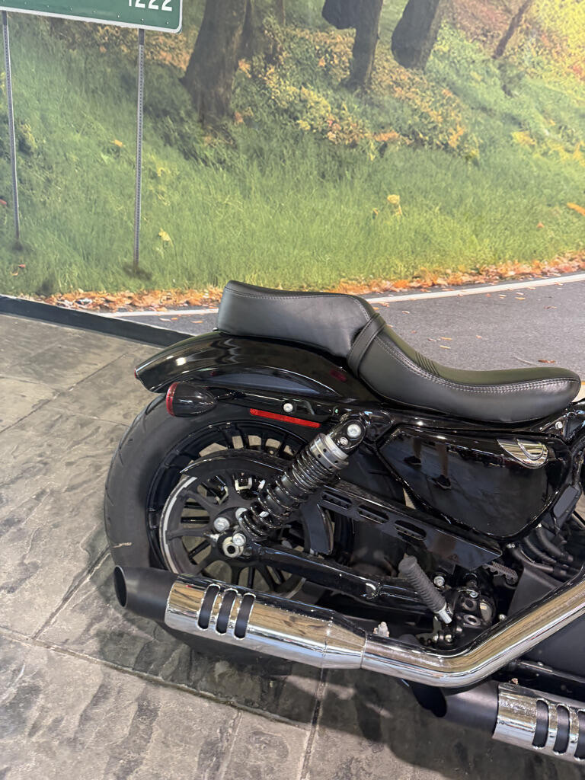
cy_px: 390
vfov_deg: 71.6
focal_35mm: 24
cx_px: 292
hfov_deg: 56.8
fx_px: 541
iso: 250
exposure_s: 1/60
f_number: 1.78
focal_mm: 6.76
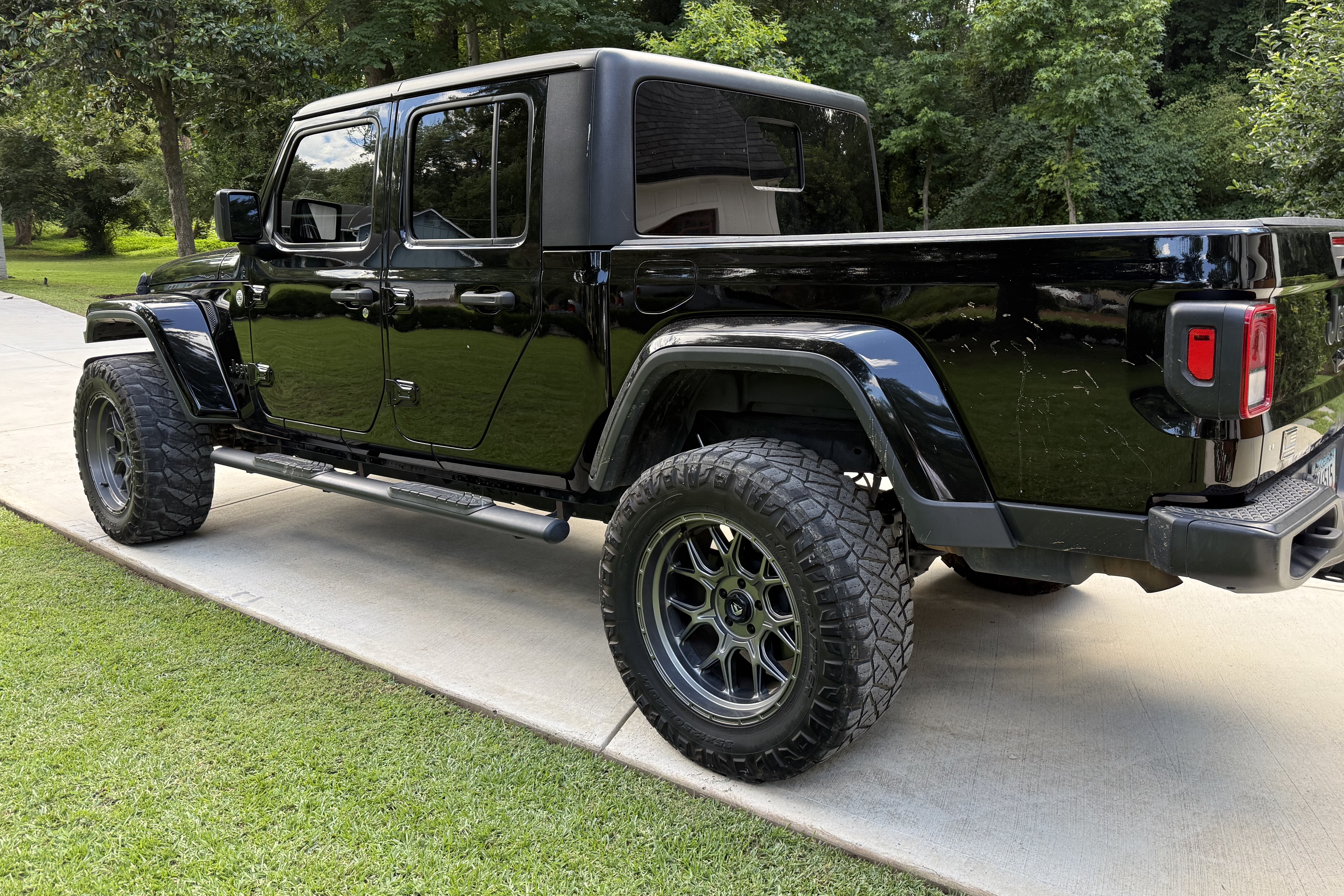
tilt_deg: -10.7
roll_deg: -2.0
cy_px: 407
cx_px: 752
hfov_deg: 65.3
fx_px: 1045
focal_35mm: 28
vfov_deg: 46.4
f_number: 1.78
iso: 100
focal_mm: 6.76
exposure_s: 1/348
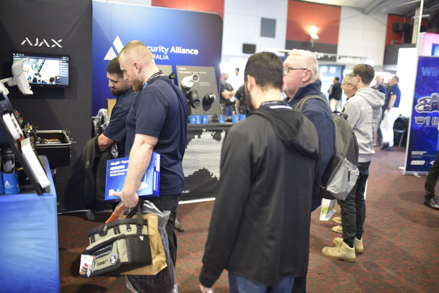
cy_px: 146
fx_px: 427
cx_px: 220
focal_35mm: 35
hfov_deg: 54.4
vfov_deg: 37.9
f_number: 1.4
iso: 900
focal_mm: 35
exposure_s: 1/60
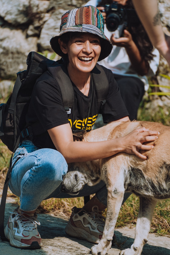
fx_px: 1805
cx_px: 85
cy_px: 128
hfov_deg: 5.4
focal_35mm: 255
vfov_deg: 8.1
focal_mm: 255
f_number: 6.3
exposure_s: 1/500
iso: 160
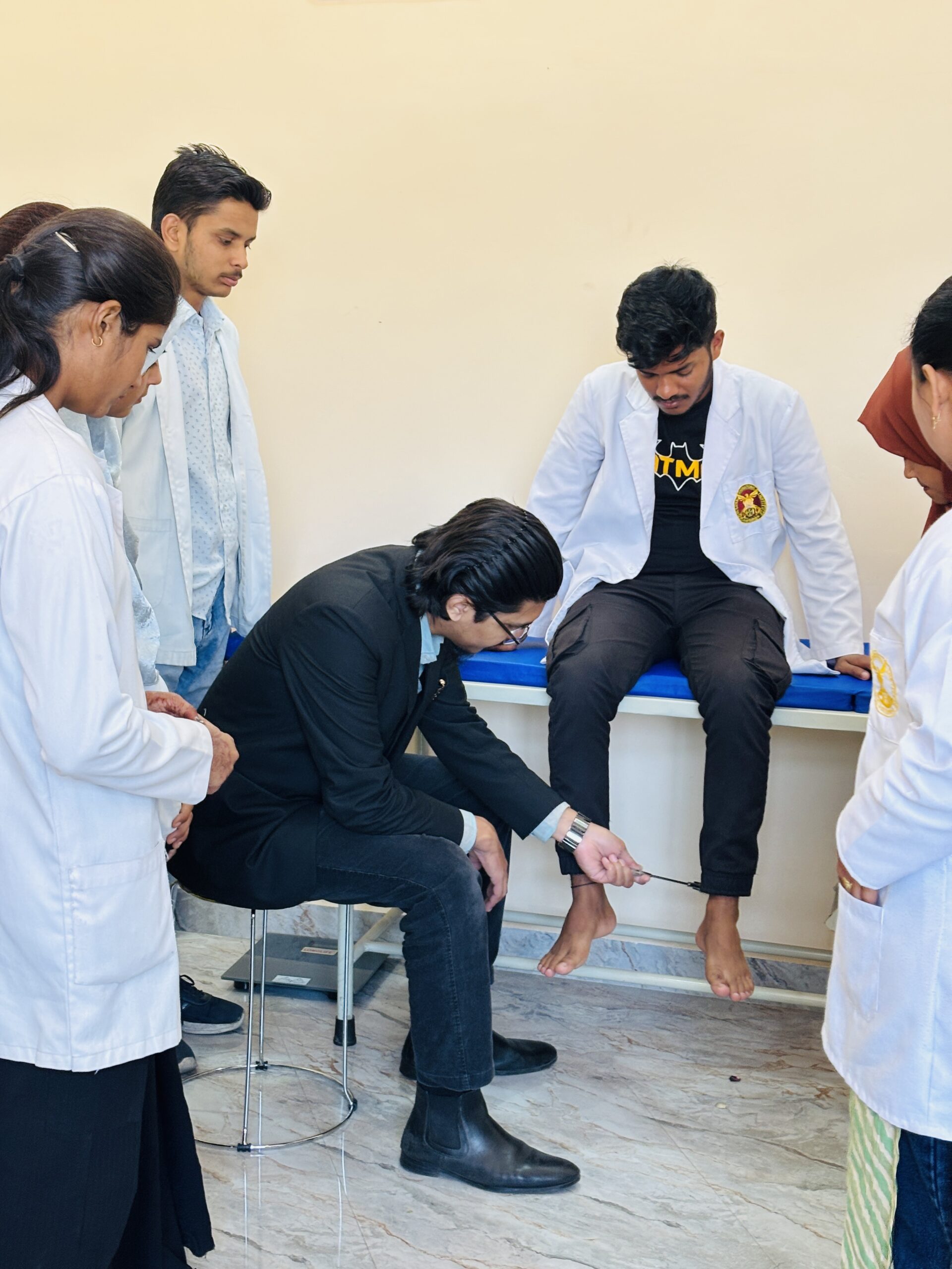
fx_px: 1907
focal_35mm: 52
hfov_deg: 28.0
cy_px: 634
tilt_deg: -10.0
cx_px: 476
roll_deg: -2.4
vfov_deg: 36.8
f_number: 1.6
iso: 64
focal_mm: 5.96
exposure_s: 1/50
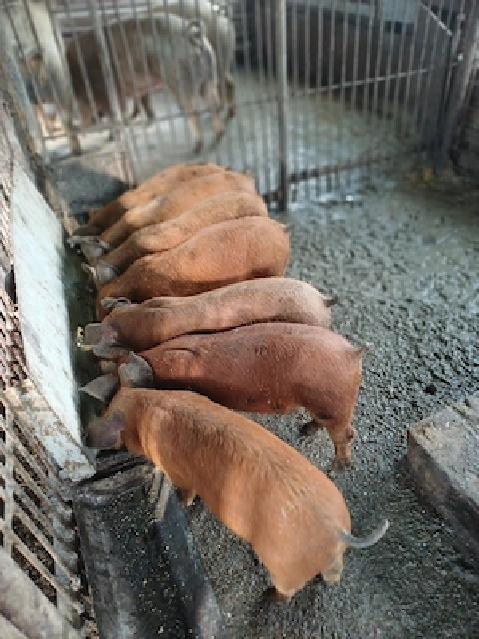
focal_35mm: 25
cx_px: 240
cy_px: 320
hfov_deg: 54.9
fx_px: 461
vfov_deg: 69.4
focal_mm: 4.65
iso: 400
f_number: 1.8
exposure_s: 1/33.4
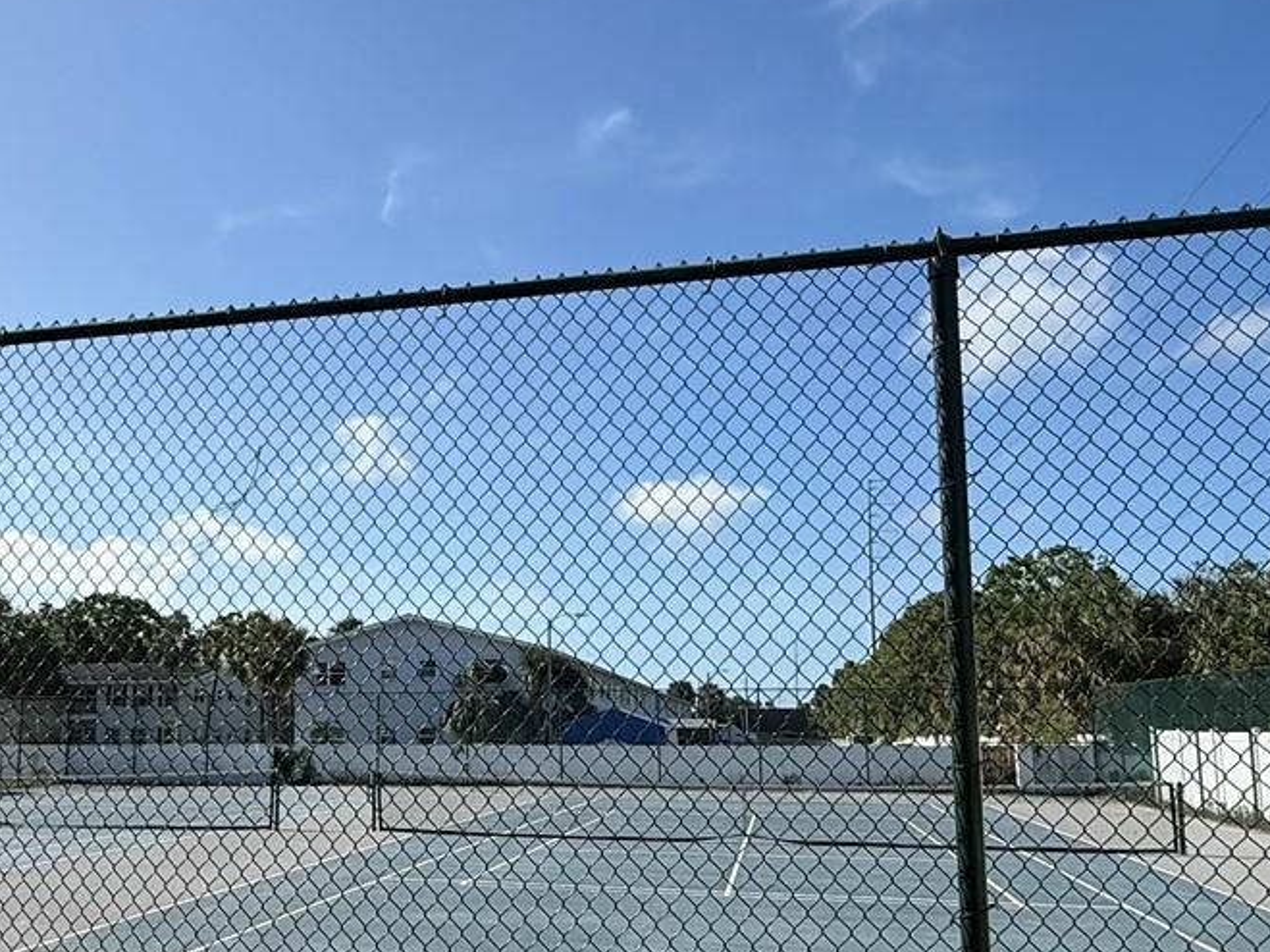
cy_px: 574
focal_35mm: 34
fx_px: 1247
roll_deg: +0.3
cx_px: 459
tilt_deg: +7.6
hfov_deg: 53.2
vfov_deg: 41.6
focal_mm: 2.22
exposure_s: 1/3125
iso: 50
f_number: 2.2
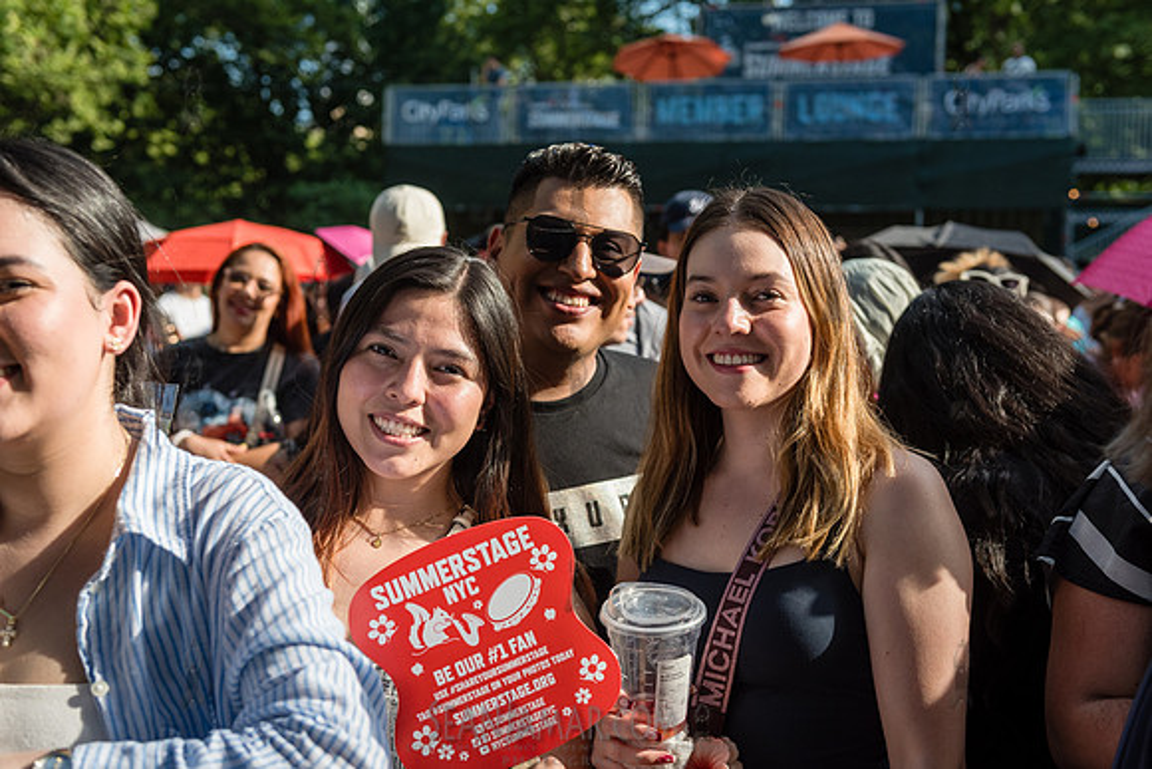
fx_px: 1536
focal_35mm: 48
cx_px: 576
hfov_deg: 41.1
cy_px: 384
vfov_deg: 28.1
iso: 500
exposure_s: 1/2000
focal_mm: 48
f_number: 3.5
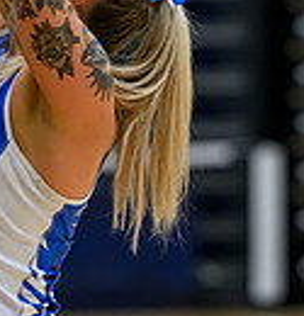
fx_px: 7298
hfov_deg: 2.4
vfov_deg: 2.5
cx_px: 77
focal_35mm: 720
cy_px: -46
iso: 4000
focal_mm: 160
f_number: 3.2
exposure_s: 1/1000
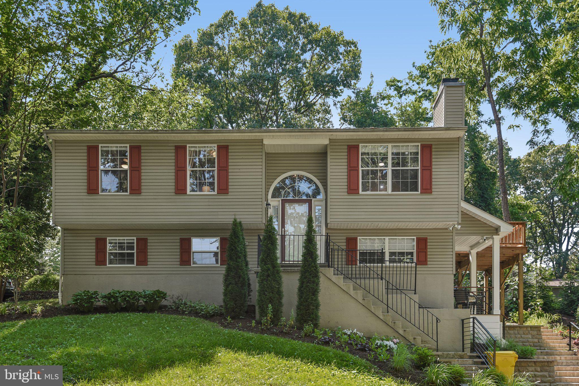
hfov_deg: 60.3
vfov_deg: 42.3
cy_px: 193
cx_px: 290
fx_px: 499
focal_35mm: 31
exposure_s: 1/125
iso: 400
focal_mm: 31
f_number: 8
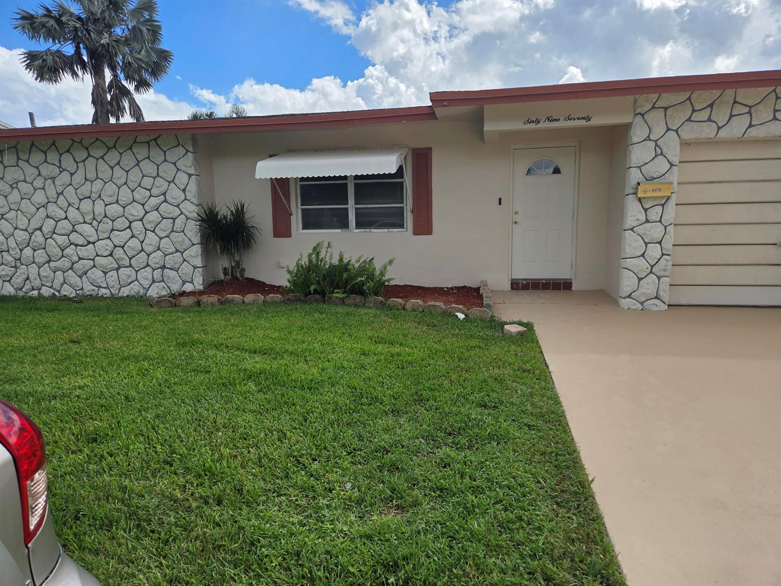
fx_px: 519
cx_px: 390
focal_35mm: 23
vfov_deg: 58.9
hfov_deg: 73.9
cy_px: 293
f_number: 1.8
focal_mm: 5.4
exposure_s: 1/4771
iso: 80
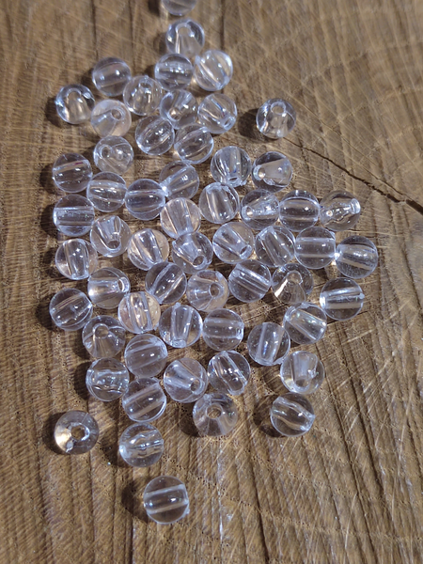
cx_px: 212
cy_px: 282
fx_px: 749
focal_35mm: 46
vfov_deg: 41.2
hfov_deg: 31.5
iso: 1719
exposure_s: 1/50
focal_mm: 5.52
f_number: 1.9
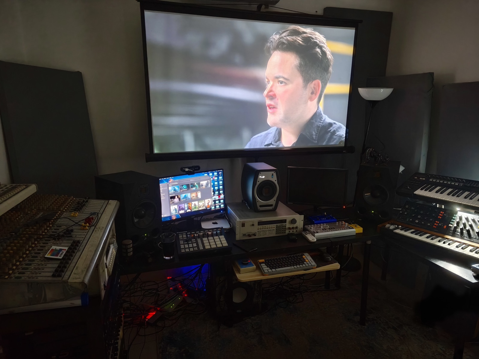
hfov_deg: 73.9
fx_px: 318
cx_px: 240
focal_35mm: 23
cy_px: 180
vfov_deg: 58.9
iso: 3200
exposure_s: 1/20
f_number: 1.7
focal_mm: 5.35
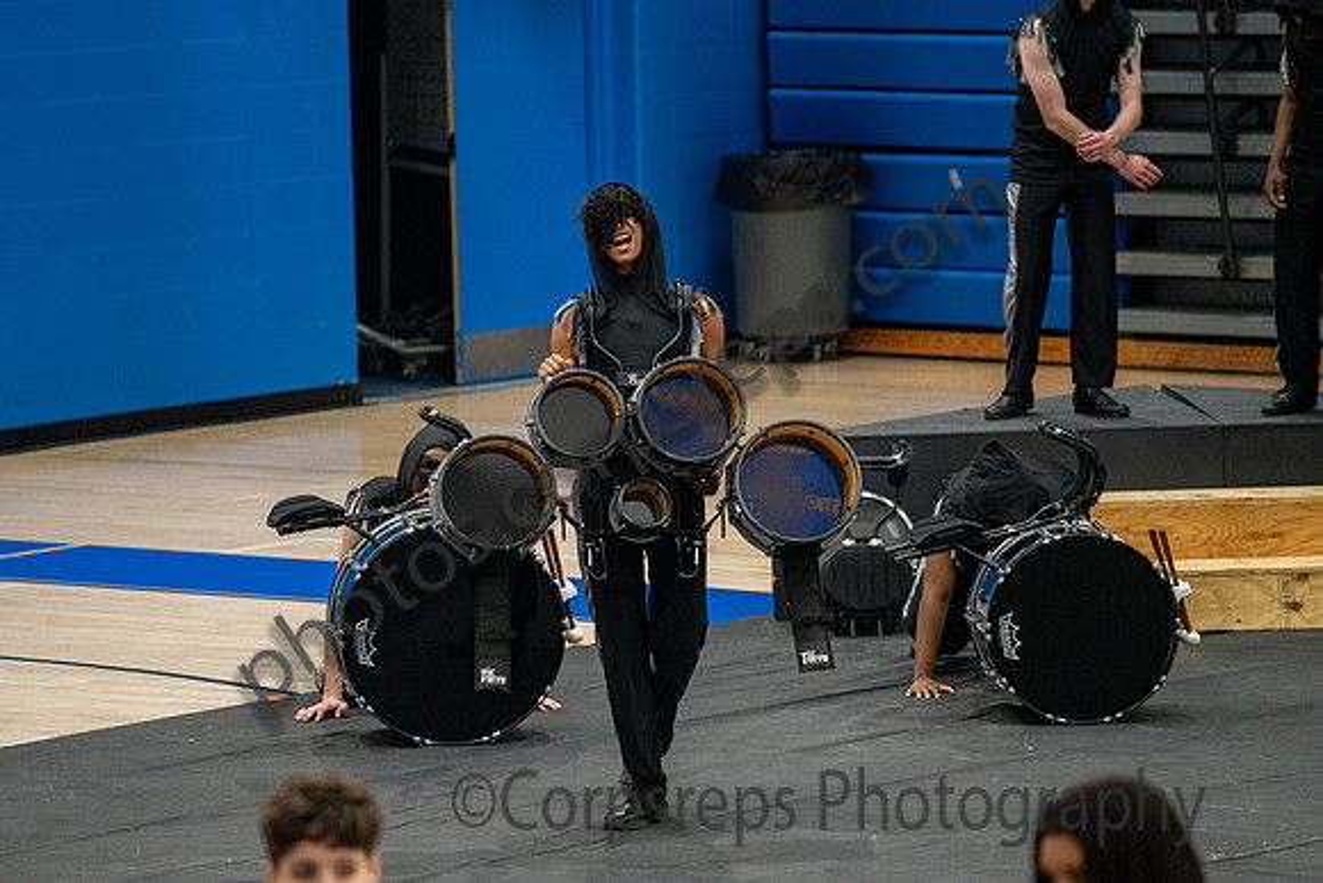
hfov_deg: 8.5
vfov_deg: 5.7
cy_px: 408
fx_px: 8929
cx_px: 646
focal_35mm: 243
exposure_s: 1/500
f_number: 4
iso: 5000
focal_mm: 200
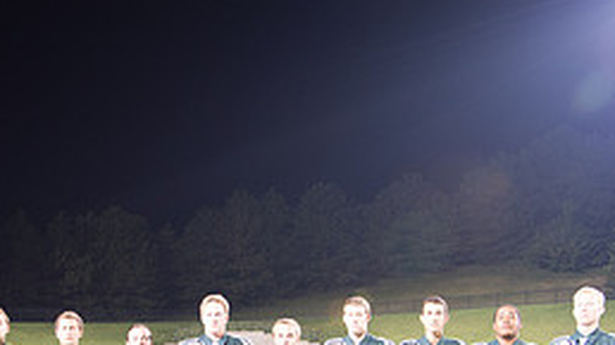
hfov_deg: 31.7
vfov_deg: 17.3
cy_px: 426
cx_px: 217
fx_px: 1076
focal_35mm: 66
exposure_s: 1/13
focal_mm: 28
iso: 1000
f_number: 5
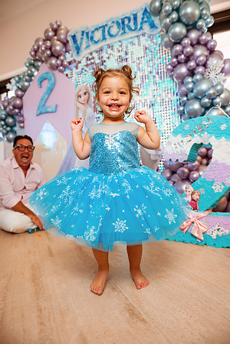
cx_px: 115
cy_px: 172
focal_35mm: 24
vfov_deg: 73.7
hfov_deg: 53.1
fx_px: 230
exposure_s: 1/400
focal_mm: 24
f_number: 3.5
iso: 800
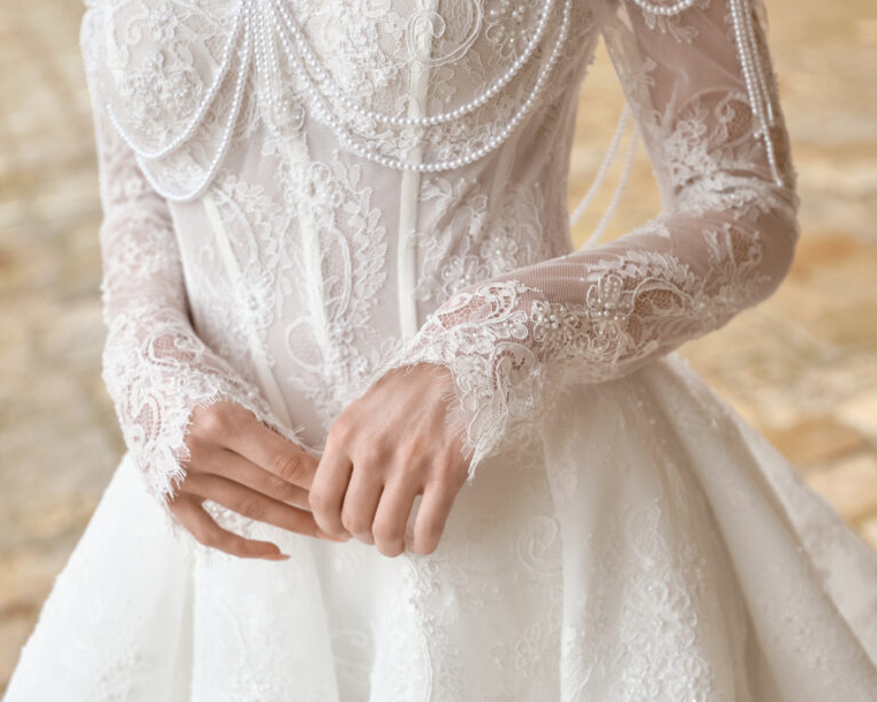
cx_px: 440
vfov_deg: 22.7
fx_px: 1739
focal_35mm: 67
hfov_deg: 28.3
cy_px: 477
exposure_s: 1/125
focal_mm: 64
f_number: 4
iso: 400
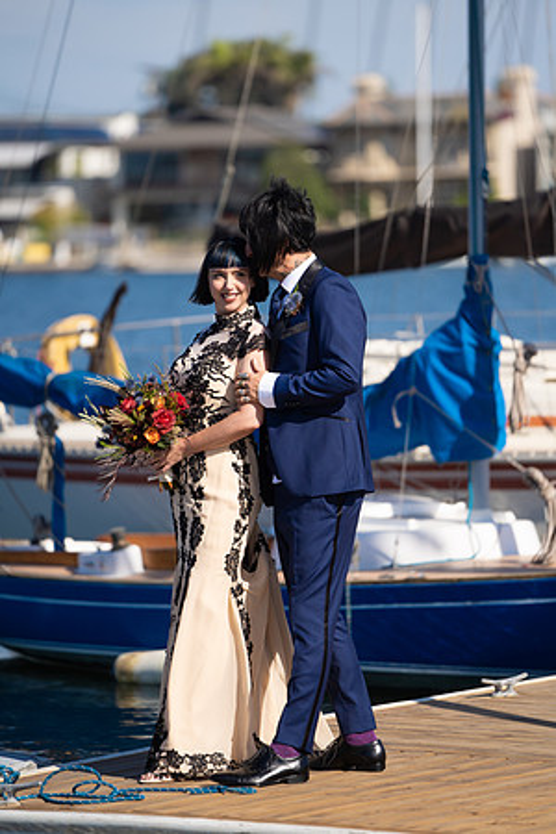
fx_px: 4633
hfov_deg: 6.9
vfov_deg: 10.3
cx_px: 278
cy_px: 417
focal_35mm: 200
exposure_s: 1/5000
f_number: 2.8
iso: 200
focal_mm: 200
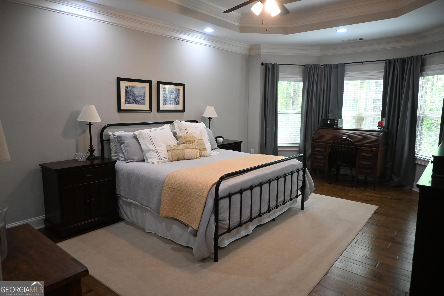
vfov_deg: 53.1
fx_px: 296
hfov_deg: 73.7
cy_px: 148
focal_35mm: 24
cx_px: 222
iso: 1250
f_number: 3.5
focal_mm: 16
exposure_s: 1/125
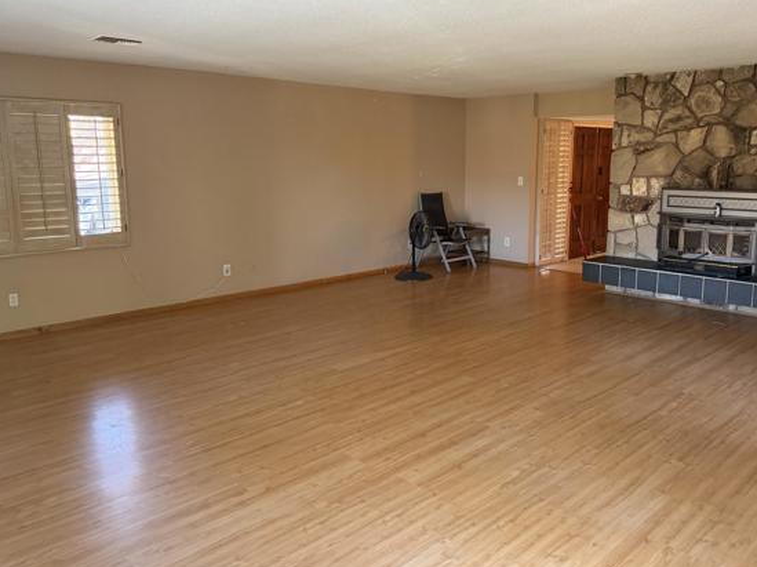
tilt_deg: -9.7
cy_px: 254
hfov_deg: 63.2
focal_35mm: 28
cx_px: 429
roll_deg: -0.3
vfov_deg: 49.6
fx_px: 612
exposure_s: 1/40
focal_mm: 6.76
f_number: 1.78
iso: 640
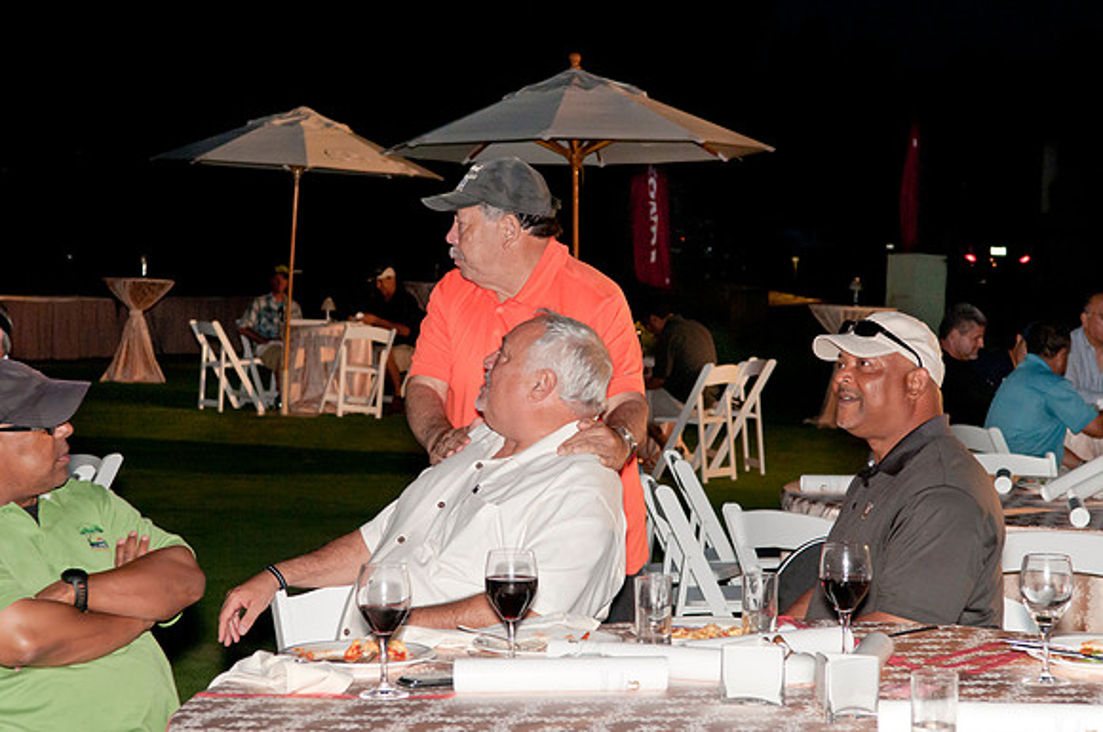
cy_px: 366
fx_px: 2524
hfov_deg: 24.6
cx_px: 552
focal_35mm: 82
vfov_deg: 16.5
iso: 640
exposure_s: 1/60
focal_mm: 55
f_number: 6.3
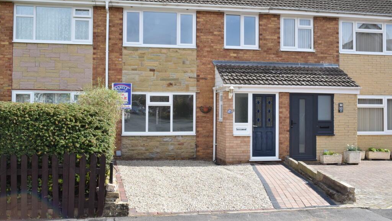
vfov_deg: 28.0
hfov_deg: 47.8
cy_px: 96
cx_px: 196
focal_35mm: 43
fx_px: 442
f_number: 20
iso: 800
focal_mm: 27
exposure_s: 1/250
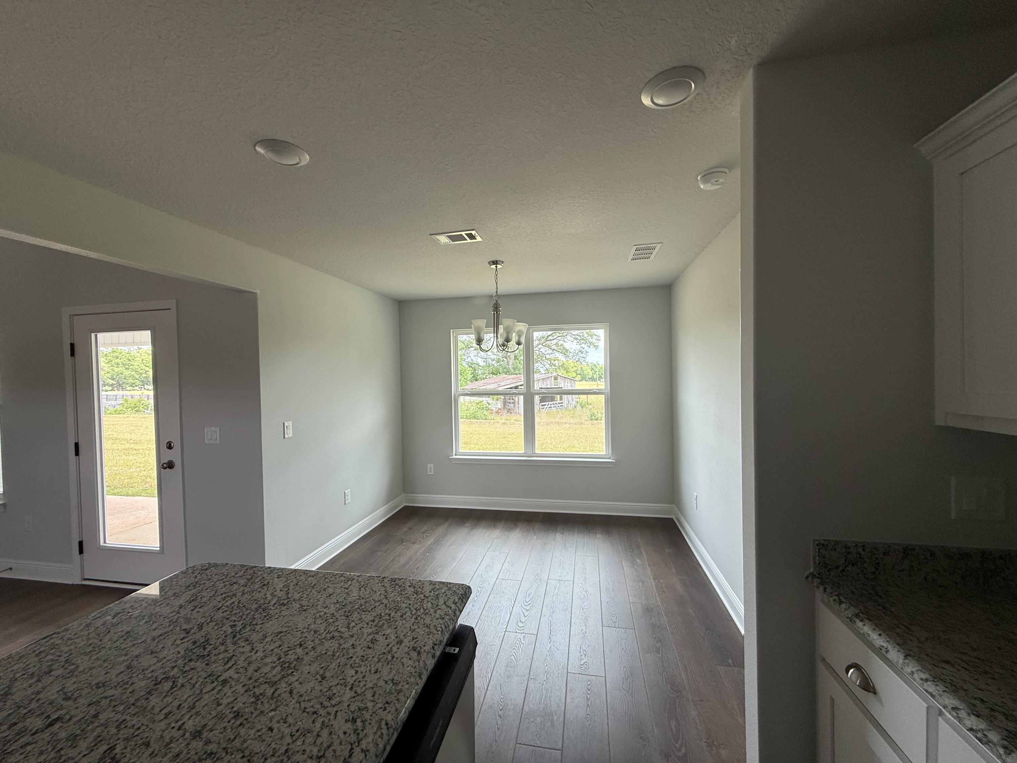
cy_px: 382
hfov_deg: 102.1
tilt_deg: -1.5
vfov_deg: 85.7
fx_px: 411
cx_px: 508
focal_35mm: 14
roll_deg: +1.3
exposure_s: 1/103
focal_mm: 2.22
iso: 64
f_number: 2.2
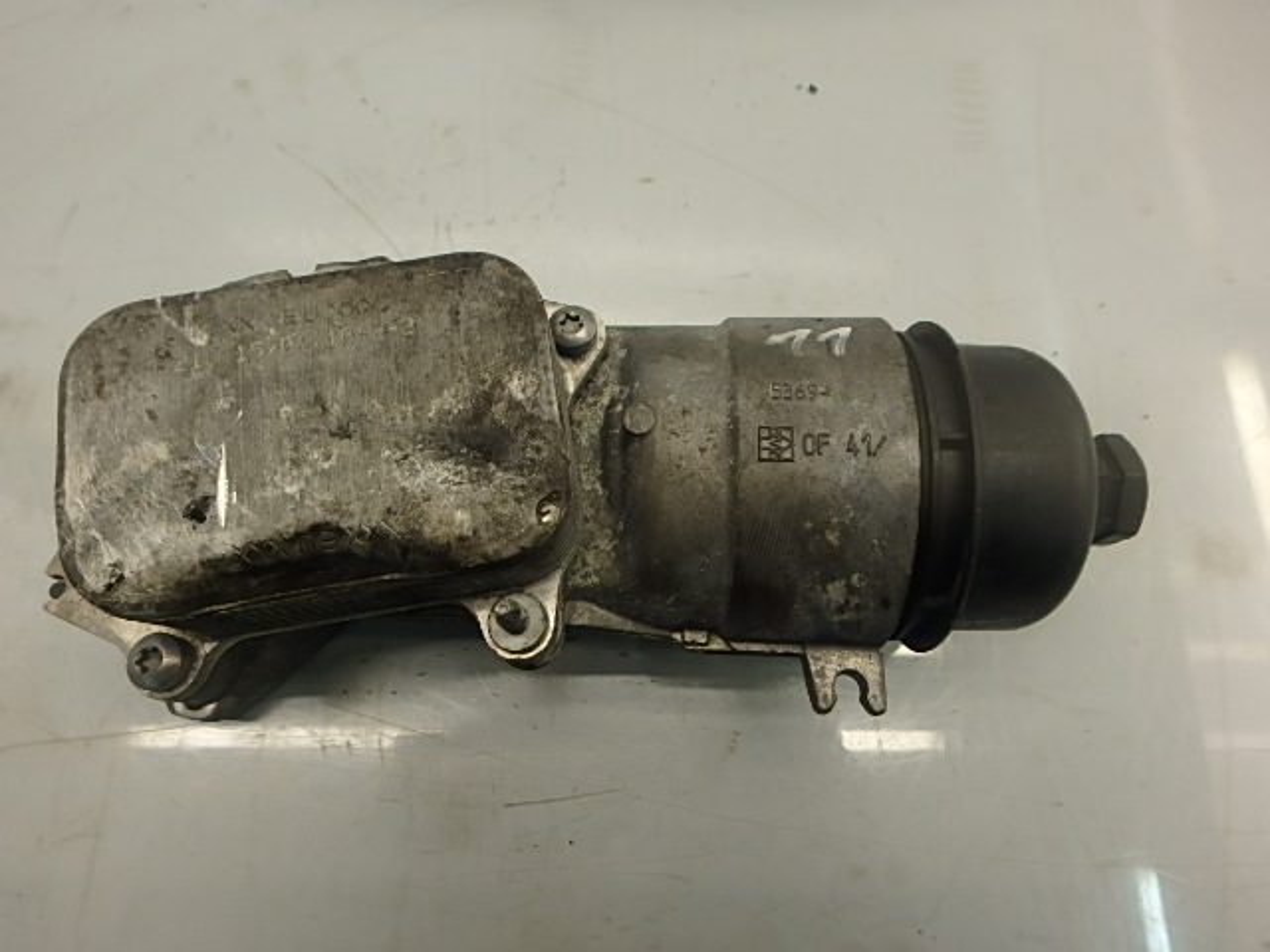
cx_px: 635
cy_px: 476
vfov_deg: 63.4
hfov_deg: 79.0
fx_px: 770
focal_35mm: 21
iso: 160
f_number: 3.5
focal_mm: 3.7
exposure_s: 1/60
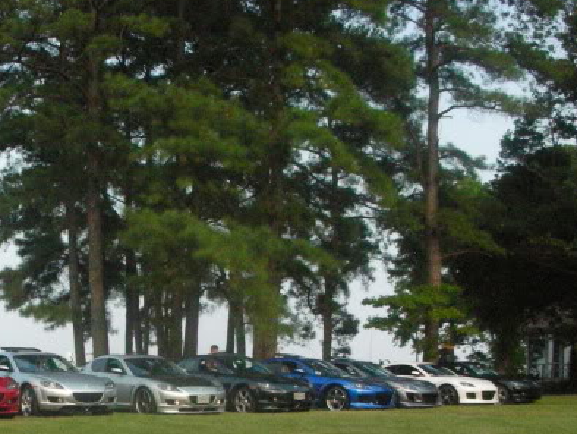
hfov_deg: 26.9
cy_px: 371
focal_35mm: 71
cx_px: 129
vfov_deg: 20.4
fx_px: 1184
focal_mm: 5.8
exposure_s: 1/183
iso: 400
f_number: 8.5
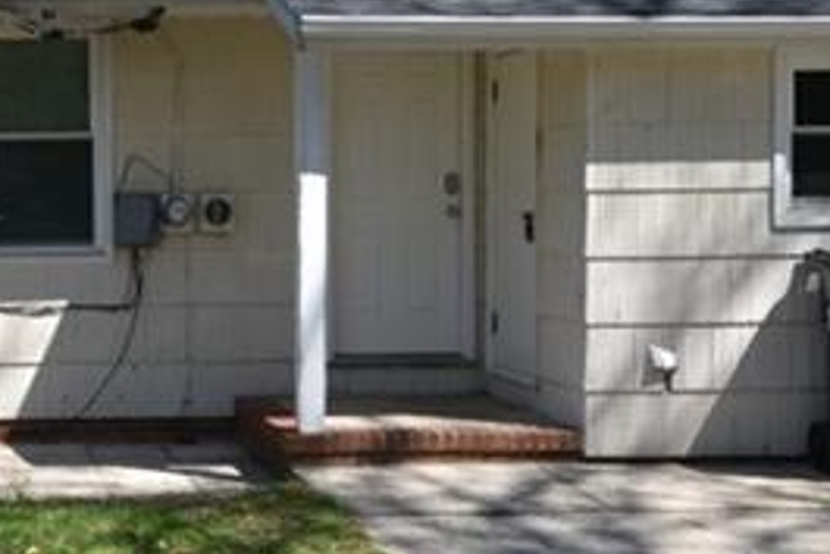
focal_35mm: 81
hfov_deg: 23.6
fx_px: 1868
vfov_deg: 16.9
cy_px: 260
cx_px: -66
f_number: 8
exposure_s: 1/250
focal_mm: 14
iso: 180
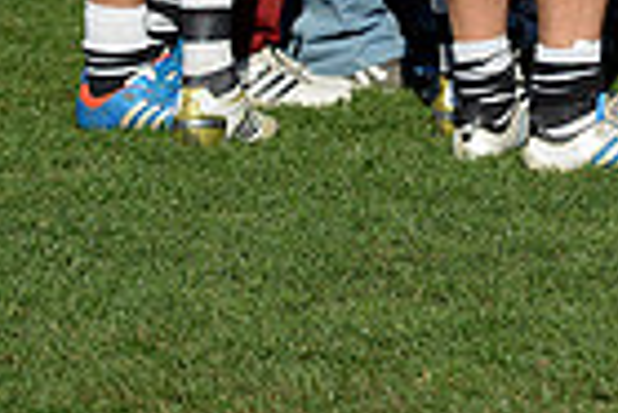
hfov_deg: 4.4
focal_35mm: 467
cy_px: -415
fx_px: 8025
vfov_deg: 2.9
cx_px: 858
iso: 250
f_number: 2.8
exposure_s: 1/2500
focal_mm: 112
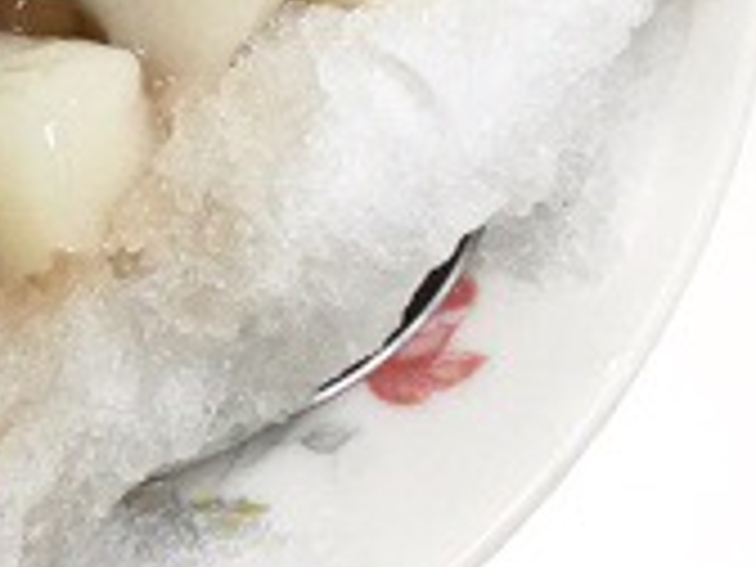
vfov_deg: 12.1
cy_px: -230
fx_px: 2577
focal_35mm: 118
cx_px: -279
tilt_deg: -68.7
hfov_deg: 15.7
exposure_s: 1/30
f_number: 2.4
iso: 64
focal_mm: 3.3
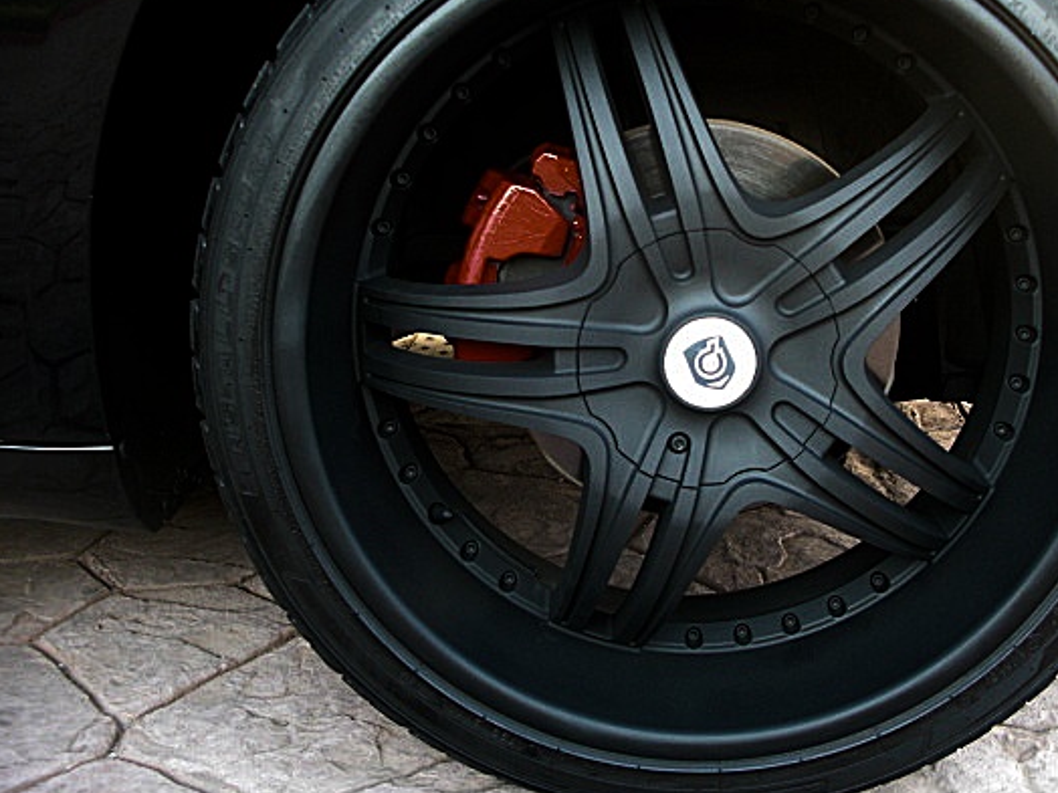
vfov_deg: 32.8
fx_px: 1345
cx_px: 626
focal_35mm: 44
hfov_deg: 42.8
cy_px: 325
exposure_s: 1/100
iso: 200
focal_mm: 6.3
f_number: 2.8
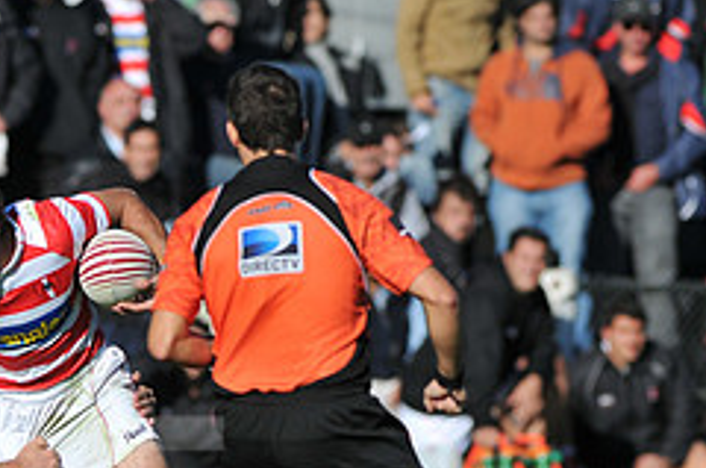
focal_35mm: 1088
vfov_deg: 1.3
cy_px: 505
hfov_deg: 1.9
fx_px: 21294
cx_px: -18
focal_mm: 300
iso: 200
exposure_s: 1/3200
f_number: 3.5
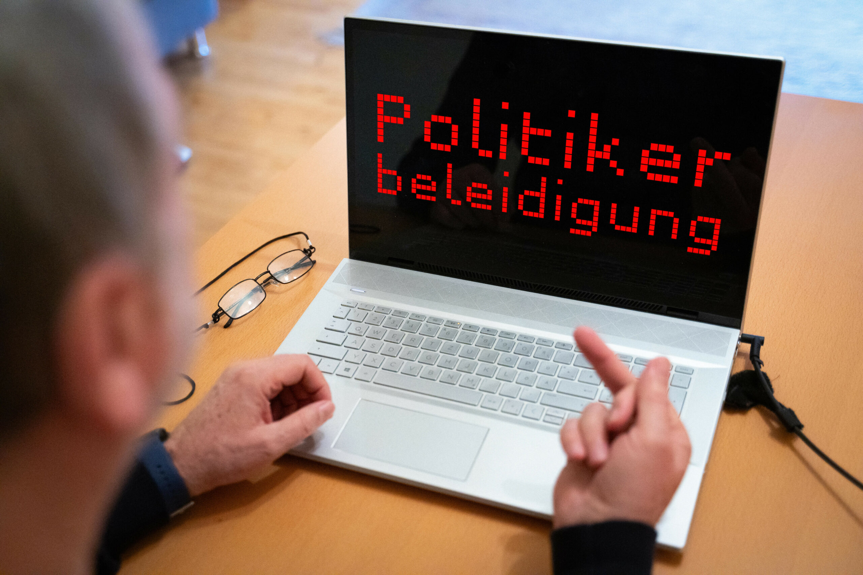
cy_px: 288
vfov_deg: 41.1
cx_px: 432
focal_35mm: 32
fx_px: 767
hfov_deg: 58.7
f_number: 14
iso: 250
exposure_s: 1/160
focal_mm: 32
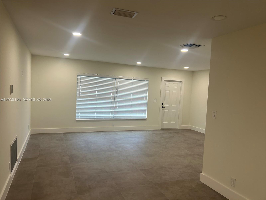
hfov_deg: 67.3
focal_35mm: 26
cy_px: 100
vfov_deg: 53.1
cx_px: 133
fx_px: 200
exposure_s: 1/120
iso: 80
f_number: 1.5
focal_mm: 5.7
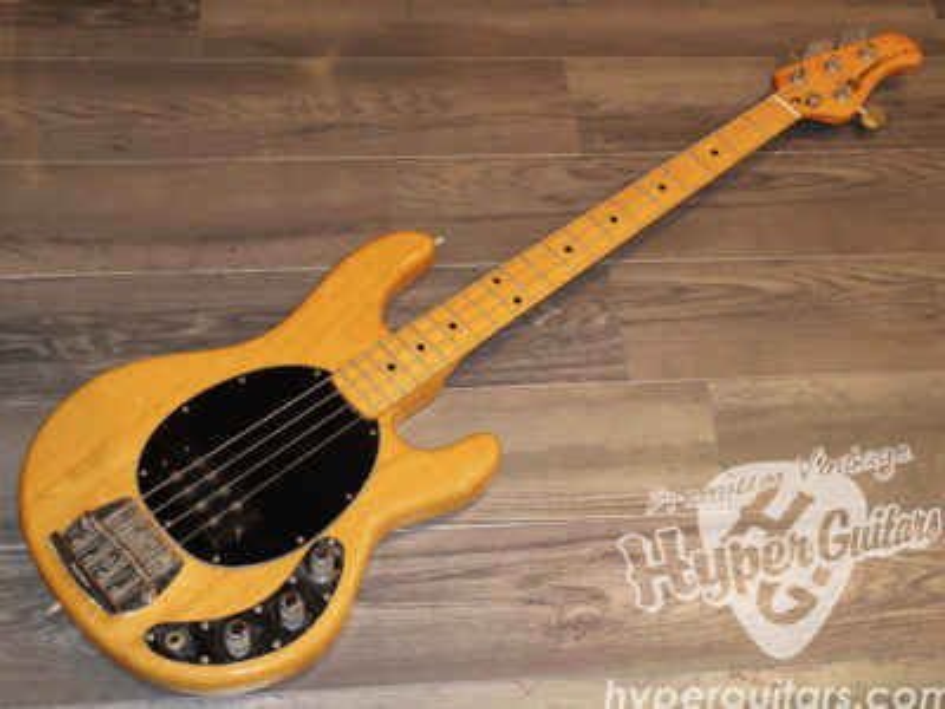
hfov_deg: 38.2
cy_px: 354
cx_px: 472
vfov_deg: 29.1
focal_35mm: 50
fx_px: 1365
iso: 800
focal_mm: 25
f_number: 5.2
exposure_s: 1/50
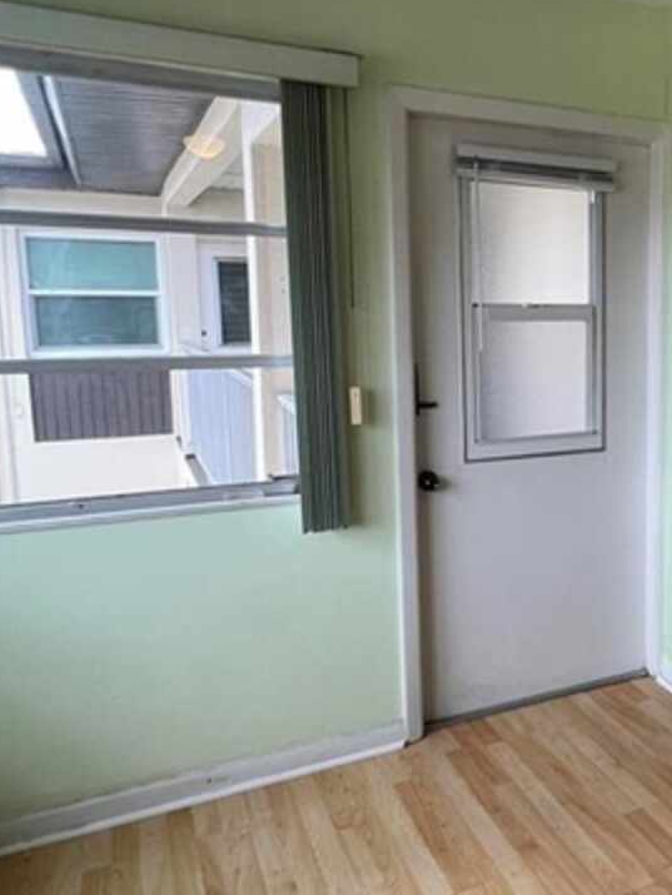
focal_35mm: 31
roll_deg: -0.1
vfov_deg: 58.3
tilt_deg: -5.4
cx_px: 652
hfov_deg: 40.6
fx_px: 802
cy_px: 421
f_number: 1.8
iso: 80
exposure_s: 1/120
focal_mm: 1.57
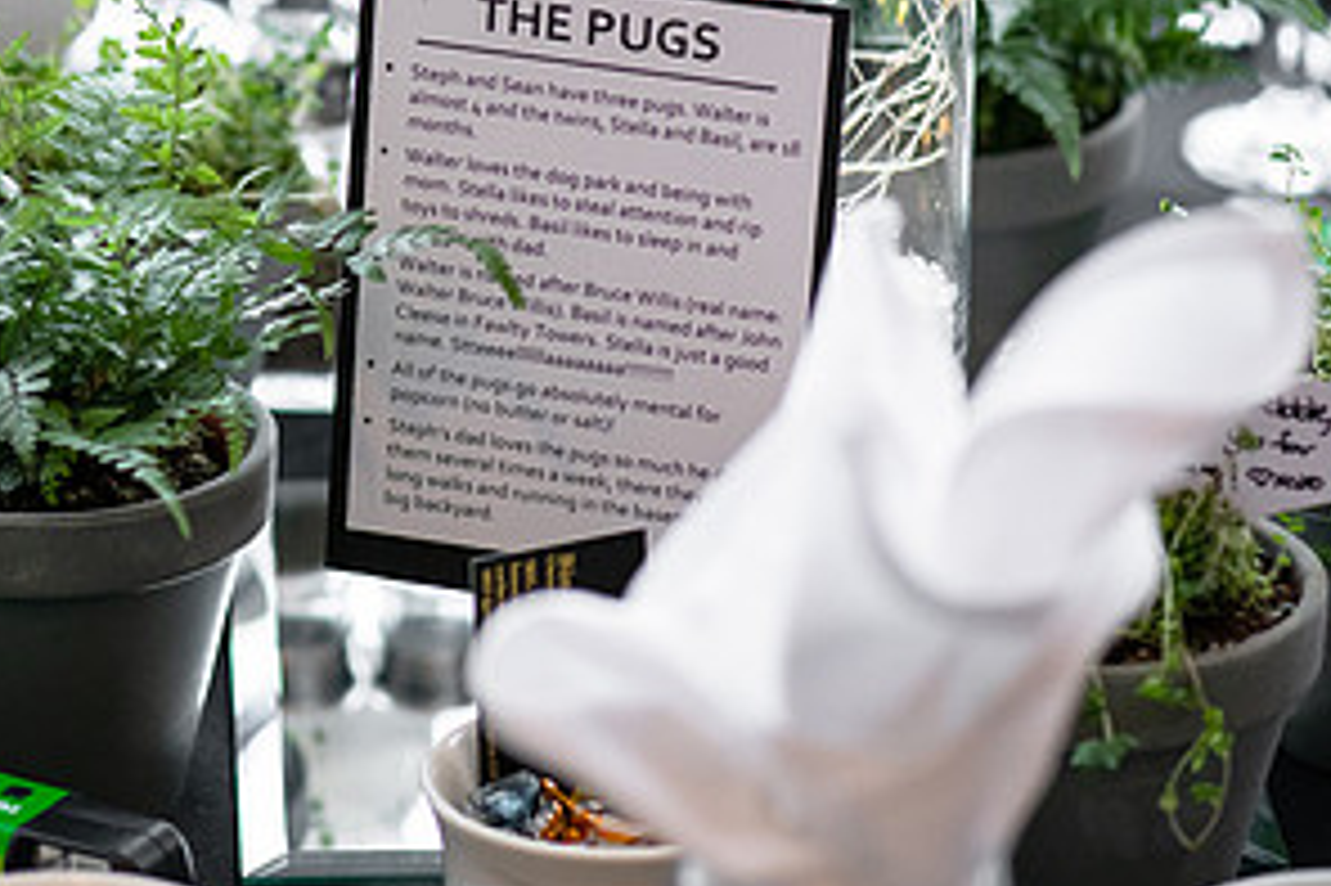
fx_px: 7612
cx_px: 333
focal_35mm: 206
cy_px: 110
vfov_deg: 6.6
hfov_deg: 10.0
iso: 2000
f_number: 4.5
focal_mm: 105
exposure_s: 1/640
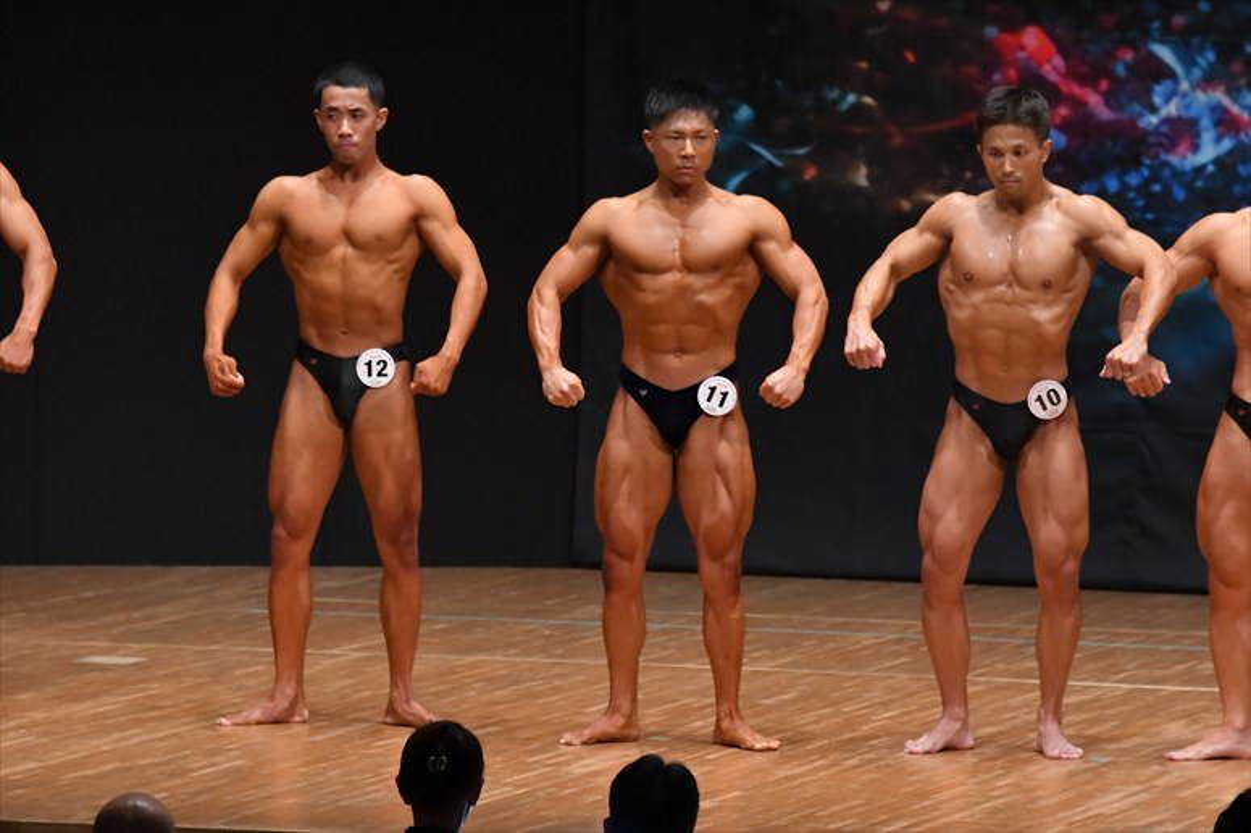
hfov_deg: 7.6
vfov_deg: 5.1
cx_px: 626
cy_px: 416
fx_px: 9378
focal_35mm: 270
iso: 6400
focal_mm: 180
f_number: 5.6
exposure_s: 1/400
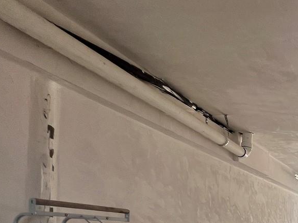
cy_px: 242
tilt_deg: -1.2
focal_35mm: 36
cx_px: 390
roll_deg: -0.1
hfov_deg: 35.0
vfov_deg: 34.5
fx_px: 310
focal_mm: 1.57
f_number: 1.8
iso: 32
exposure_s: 1/146
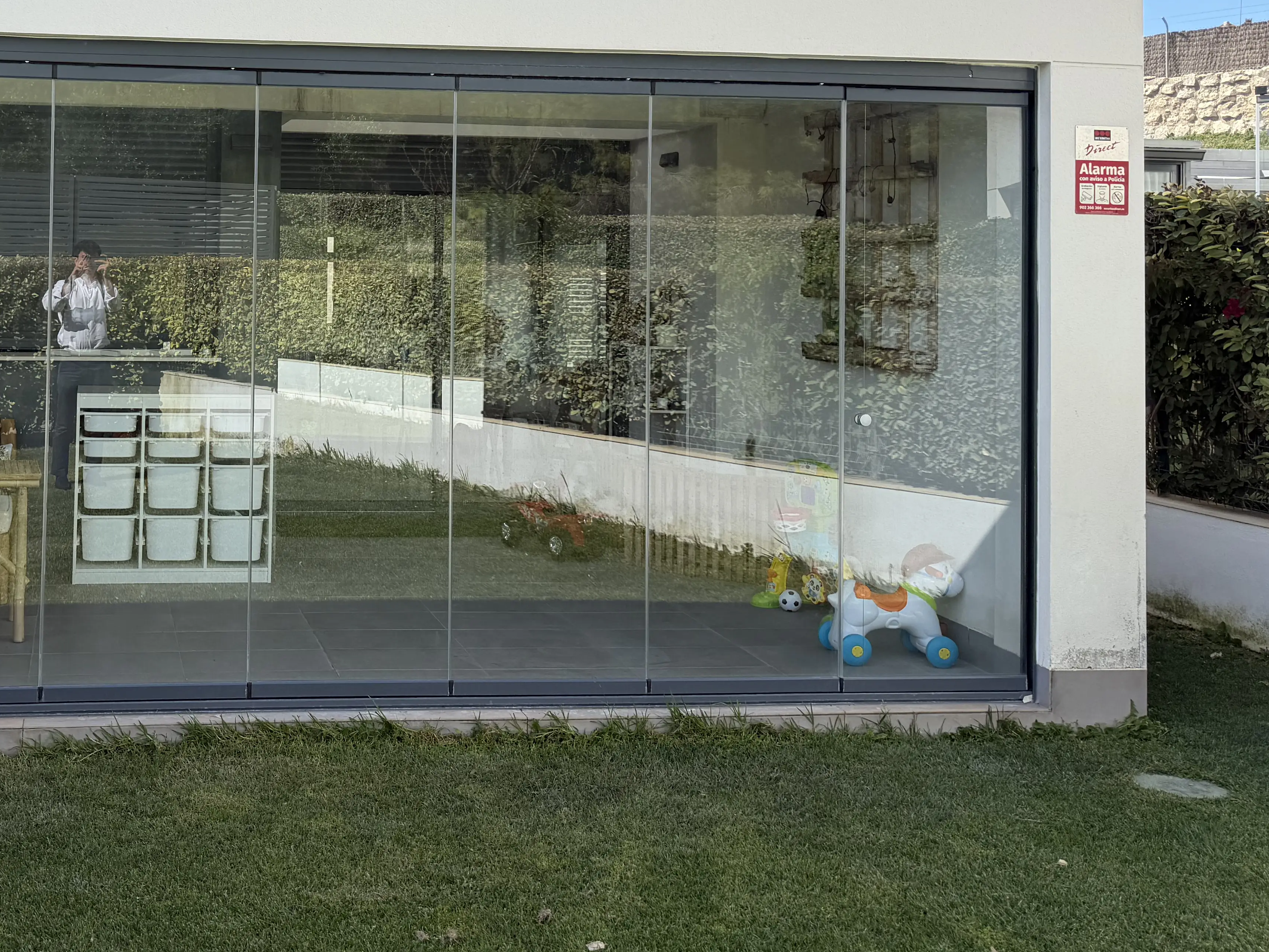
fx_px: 1466
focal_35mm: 40
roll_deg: +0.2
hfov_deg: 44.4
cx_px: 247
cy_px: 228
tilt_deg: +1.0
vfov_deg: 35.1
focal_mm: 6.76
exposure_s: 1/2232
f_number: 1.78
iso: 80
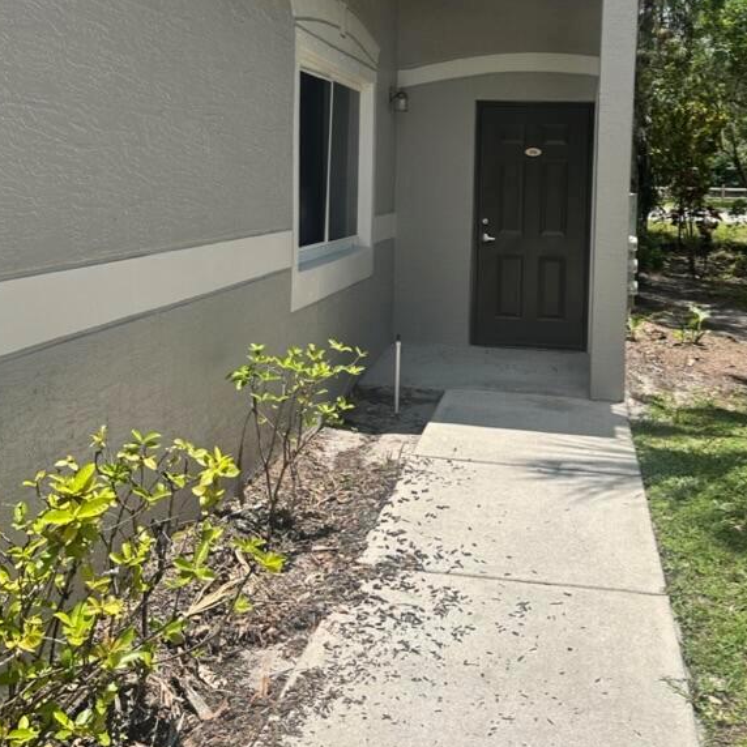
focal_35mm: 38
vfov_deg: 42.9
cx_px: 443
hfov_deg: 43.7
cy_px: 218
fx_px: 928
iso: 80
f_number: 1.78
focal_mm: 6.86
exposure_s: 1/4348
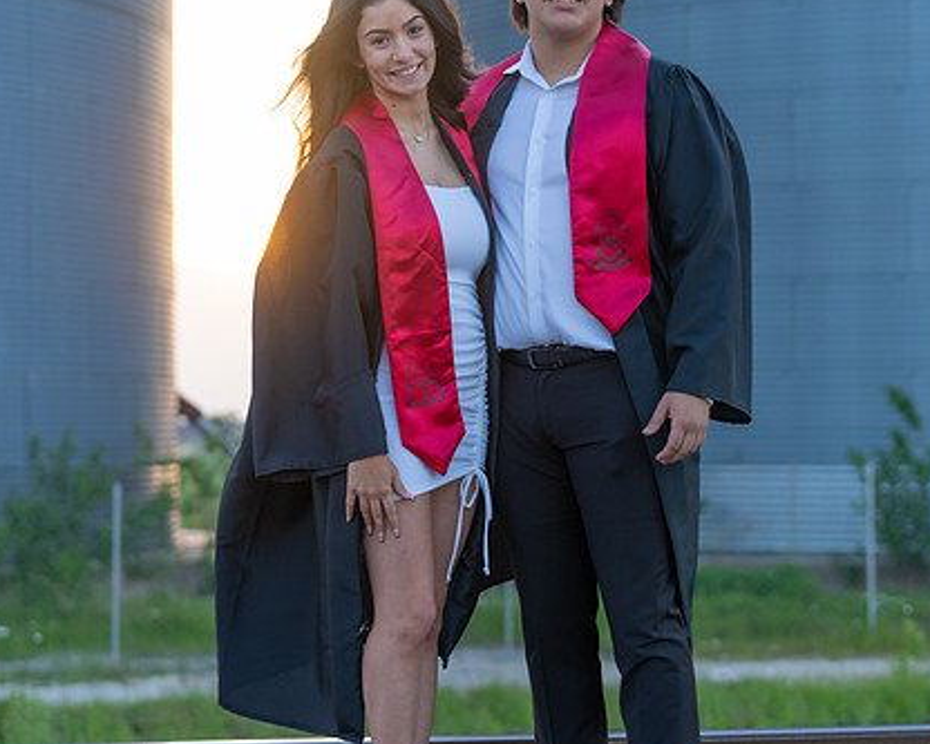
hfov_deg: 17.4
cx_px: 588
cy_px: 285
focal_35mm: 110
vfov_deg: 14.0
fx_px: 3028
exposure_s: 1/320
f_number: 3.2
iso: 500
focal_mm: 70
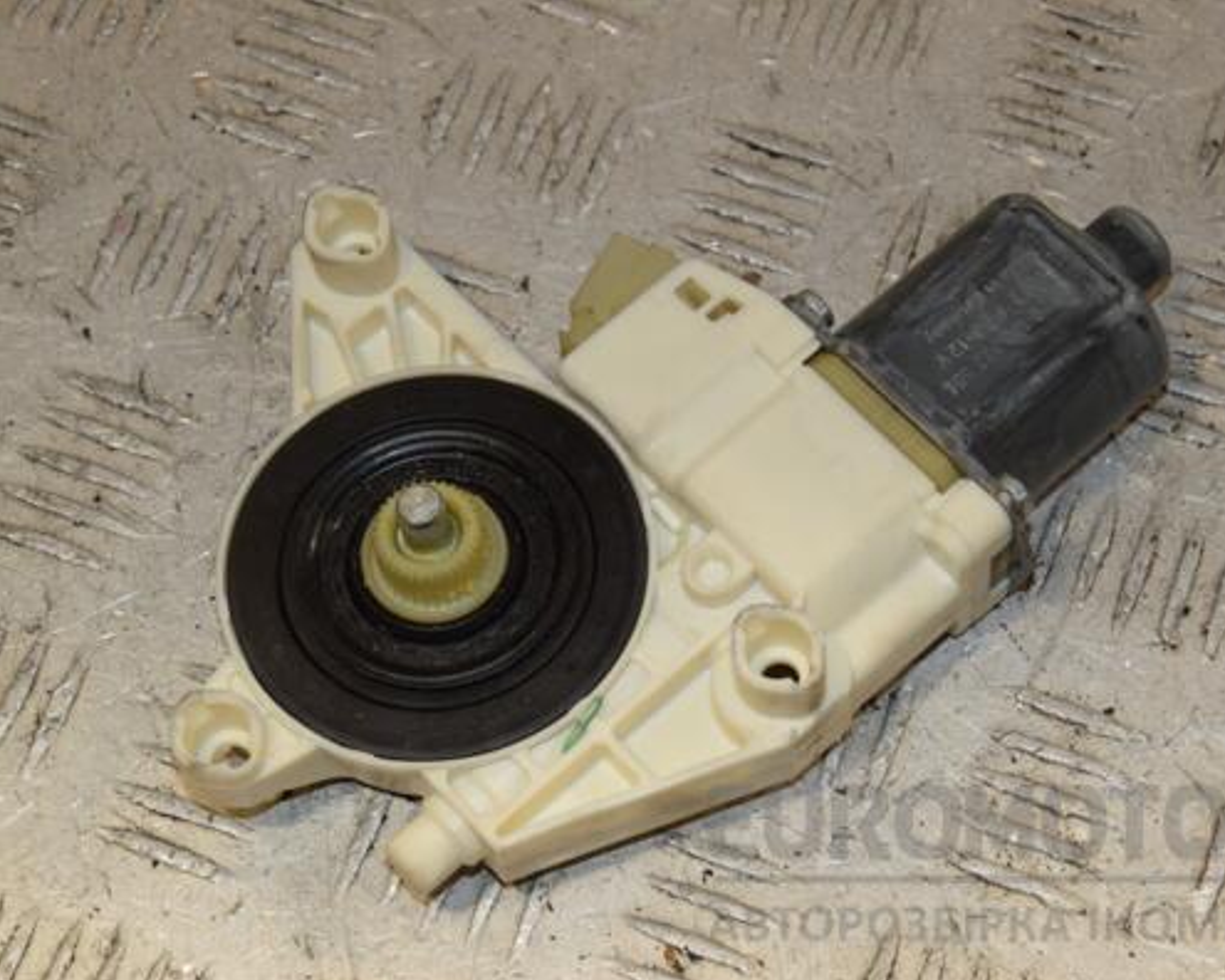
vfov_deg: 15.5
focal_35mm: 99
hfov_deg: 19.4
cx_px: 661
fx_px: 3589
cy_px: 492
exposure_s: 1/200
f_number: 9
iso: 800
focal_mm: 58
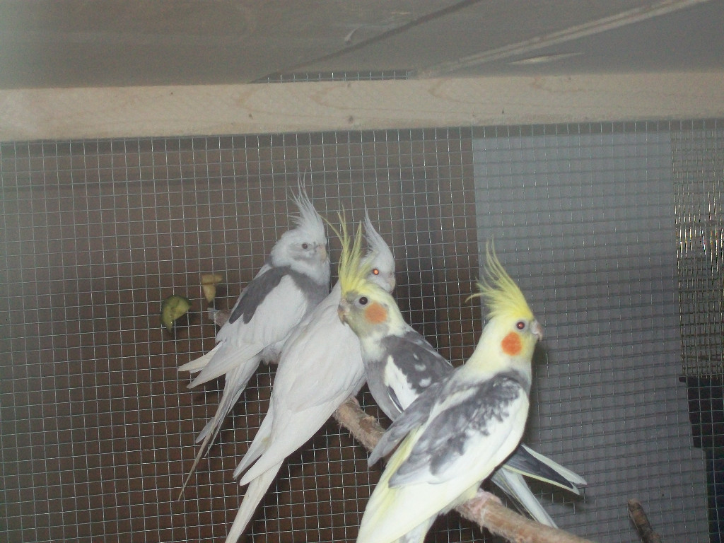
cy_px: 272
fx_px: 1715
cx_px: 362
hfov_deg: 23.8
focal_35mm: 82
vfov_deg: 18.0
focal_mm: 14.7
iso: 200
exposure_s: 1/250
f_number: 4.3
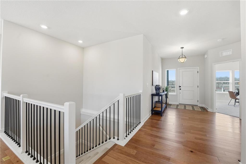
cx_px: 123
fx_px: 96
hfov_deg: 104.3
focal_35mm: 14
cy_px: 82
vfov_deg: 81.1
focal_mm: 14
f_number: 7.1
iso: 200
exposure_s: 1/30
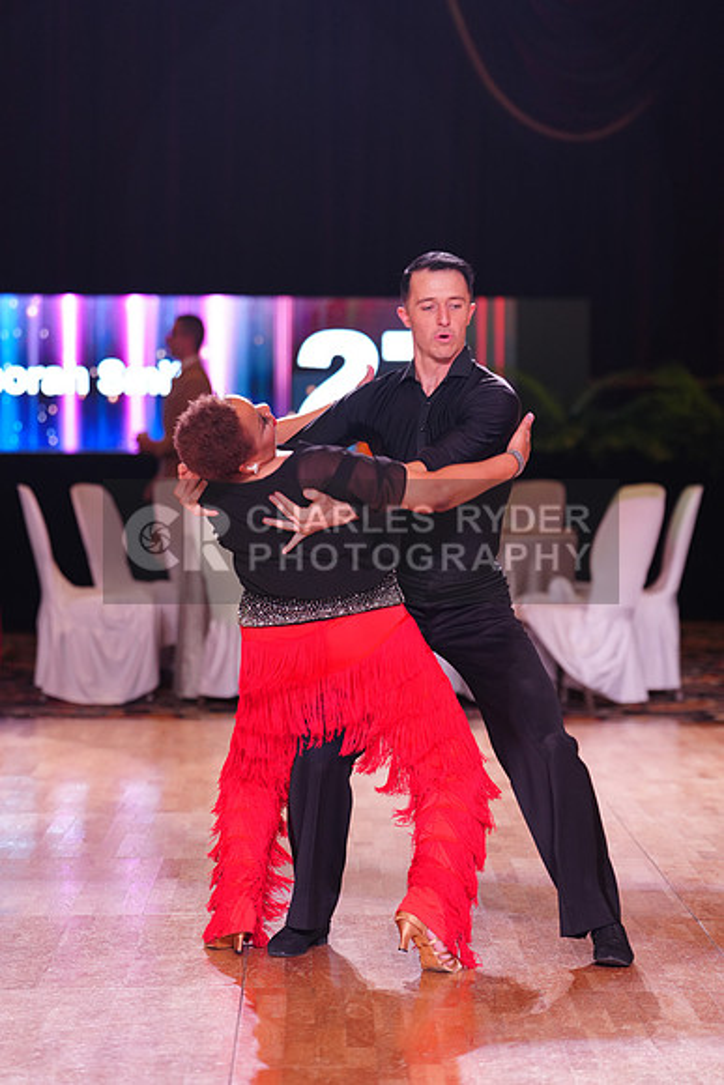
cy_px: 542
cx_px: 362
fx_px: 3376
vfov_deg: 18.3
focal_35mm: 112
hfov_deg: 12.2
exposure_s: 1/250
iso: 1000
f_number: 2.8
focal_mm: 112
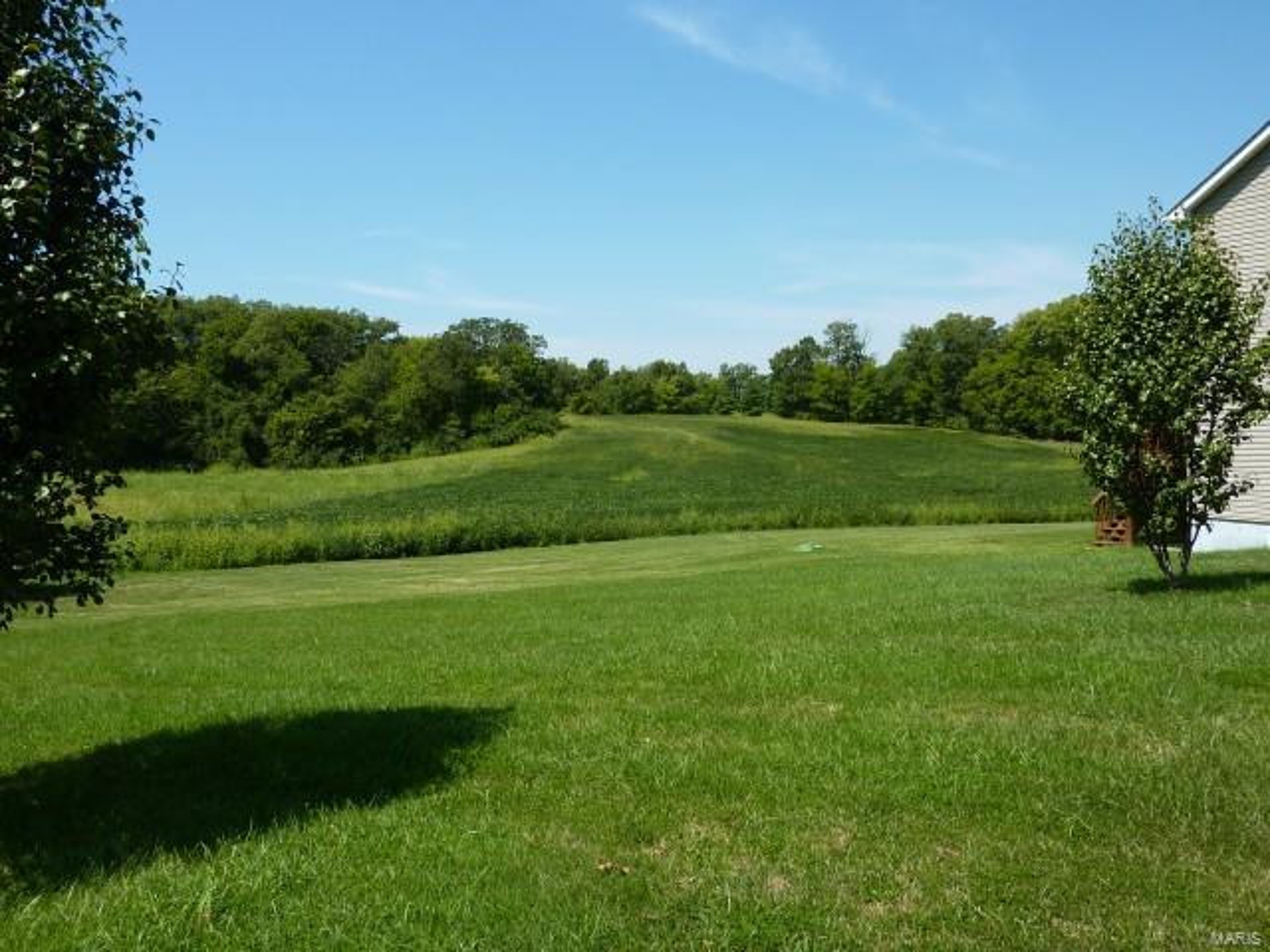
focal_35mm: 25
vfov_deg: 54.9
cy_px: 476
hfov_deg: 69.4
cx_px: 635
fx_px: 917
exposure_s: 1/500
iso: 80
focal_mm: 4.1
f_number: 4.5
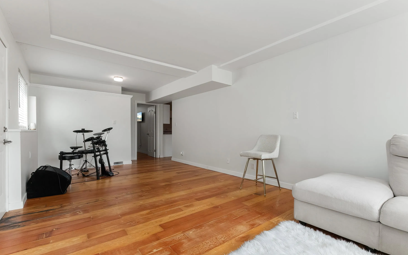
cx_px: 206
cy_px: 132
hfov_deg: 97.8
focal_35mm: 16
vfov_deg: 71.2
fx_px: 178
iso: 320
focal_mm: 10
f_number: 11
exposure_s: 1/50
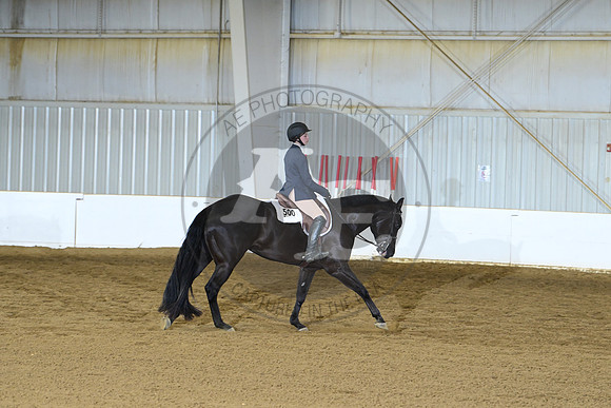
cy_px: 204
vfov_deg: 6.9
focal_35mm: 200
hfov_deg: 10.3
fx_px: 3395
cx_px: 306
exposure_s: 1/200
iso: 5000
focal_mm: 200
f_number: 6.3
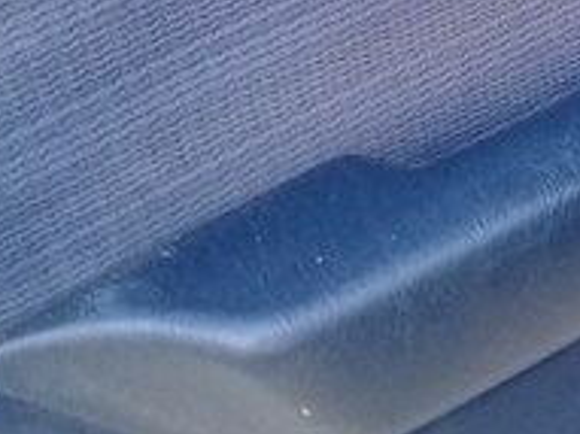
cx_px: 714
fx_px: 1792
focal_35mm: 107
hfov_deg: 17.5
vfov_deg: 13.5
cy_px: -50
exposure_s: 1/33
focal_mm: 3.3
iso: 125
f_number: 2.2
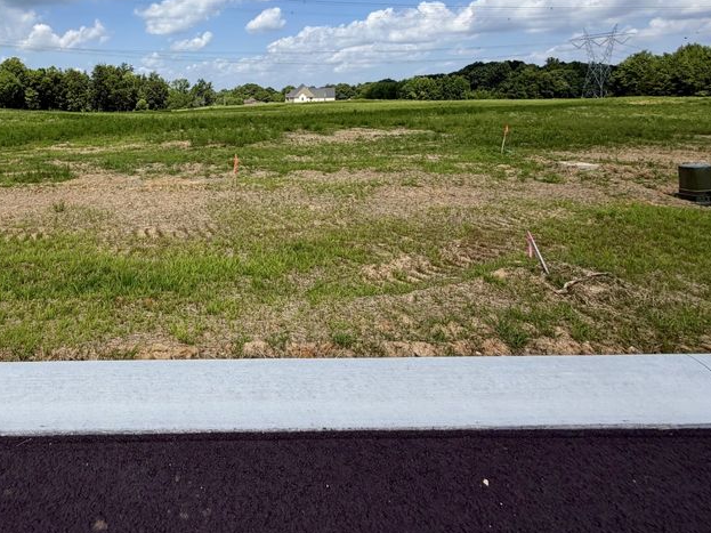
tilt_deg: -2.5
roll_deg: +1.3
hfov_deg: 69.6
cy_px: 119
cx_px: 188
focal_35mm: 23
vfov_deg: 55.4
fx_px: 472
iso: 20
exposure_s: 1/1167
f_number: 2.2
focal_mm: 2.22
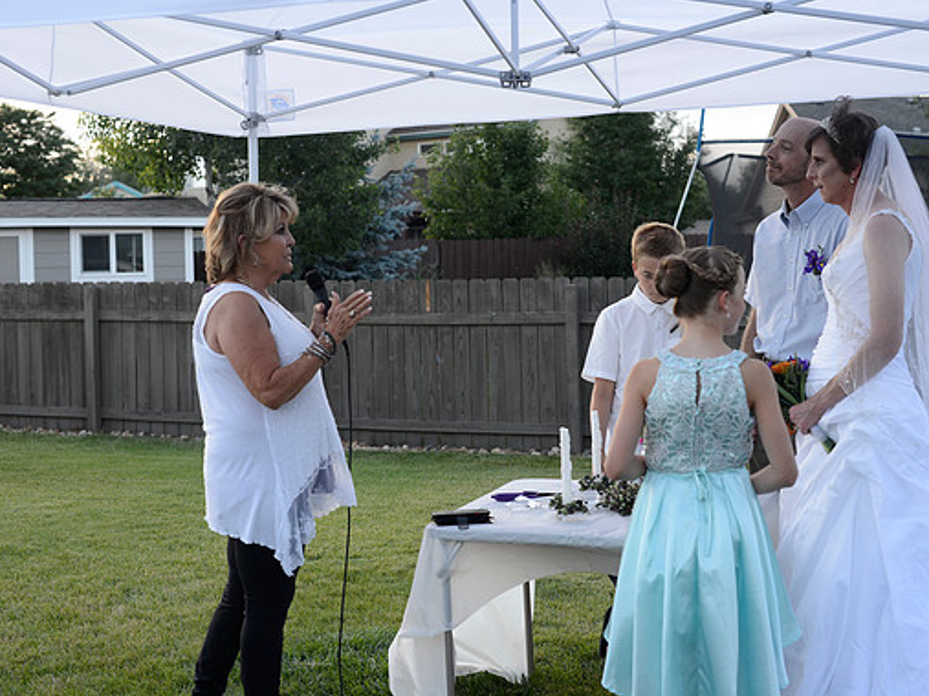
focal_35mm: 55
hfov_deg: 34.9
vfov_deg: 26.5
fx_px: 1476
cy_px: 343
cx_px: 493
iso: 200
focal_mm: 50
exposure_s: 1/200
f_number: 4.5
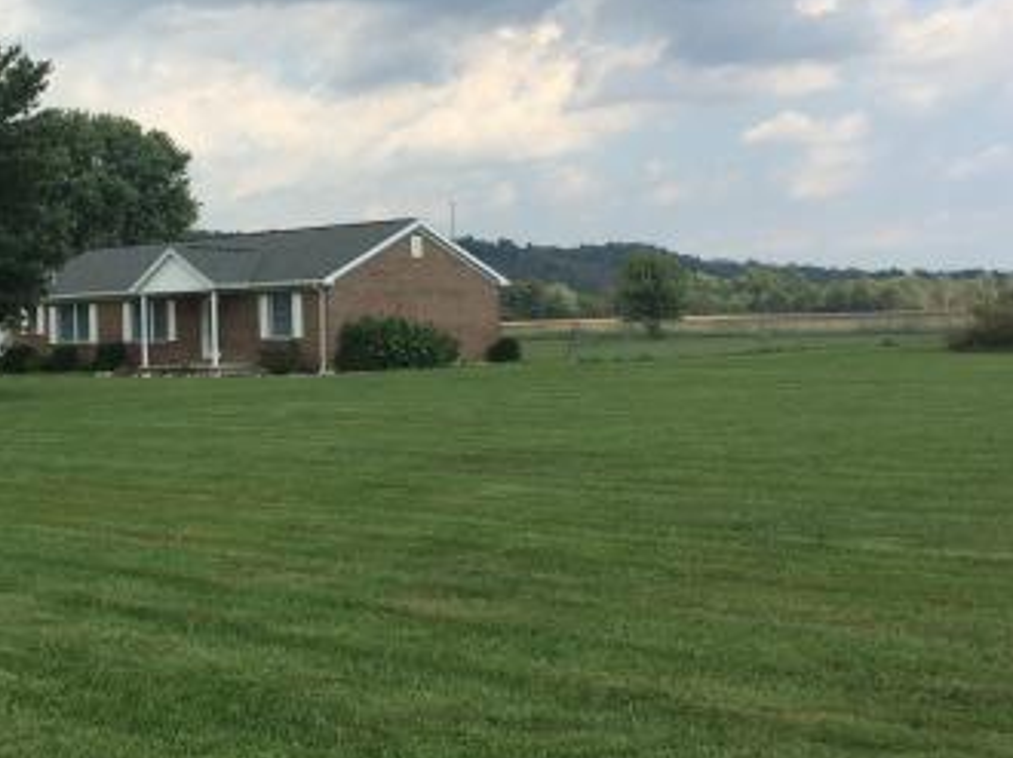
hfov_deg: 36.2
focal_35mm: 51
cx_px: 193
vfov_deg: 28.5
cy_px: 308
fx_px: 1491
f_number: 2.2
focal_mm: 4.15
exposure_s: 1/2160
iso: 32
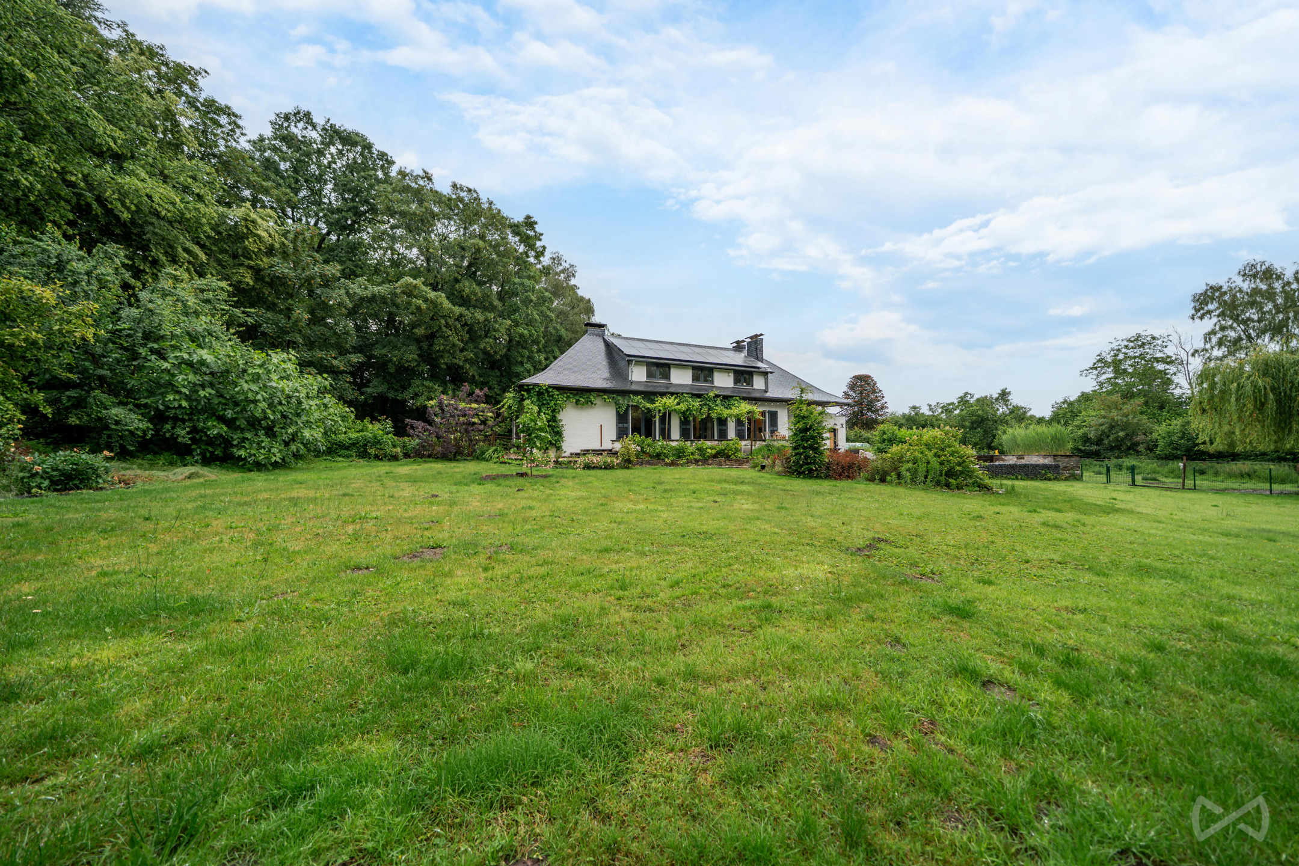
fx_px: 433
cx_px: 650
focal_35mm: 12
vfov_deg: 90.0
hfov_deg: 112.6
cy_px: 433
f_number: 4.5
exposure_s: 1/125
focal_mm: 12
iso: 100
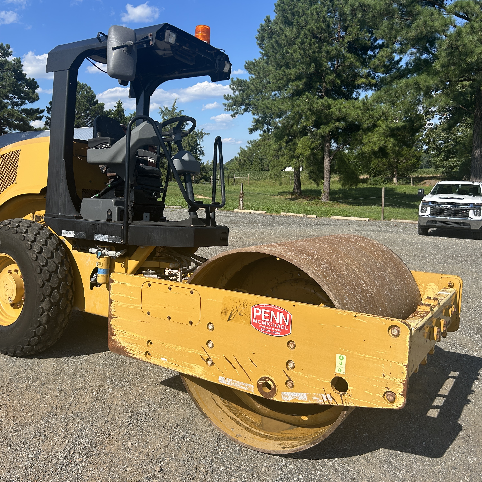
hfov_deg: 52.2
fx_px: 488
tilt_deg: -7.5
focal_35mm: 31
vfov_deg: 52.5
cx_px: 192
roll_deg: +1.1
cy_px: 239
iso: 50
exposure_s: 1/4115
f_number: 1.5
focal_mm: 5.7
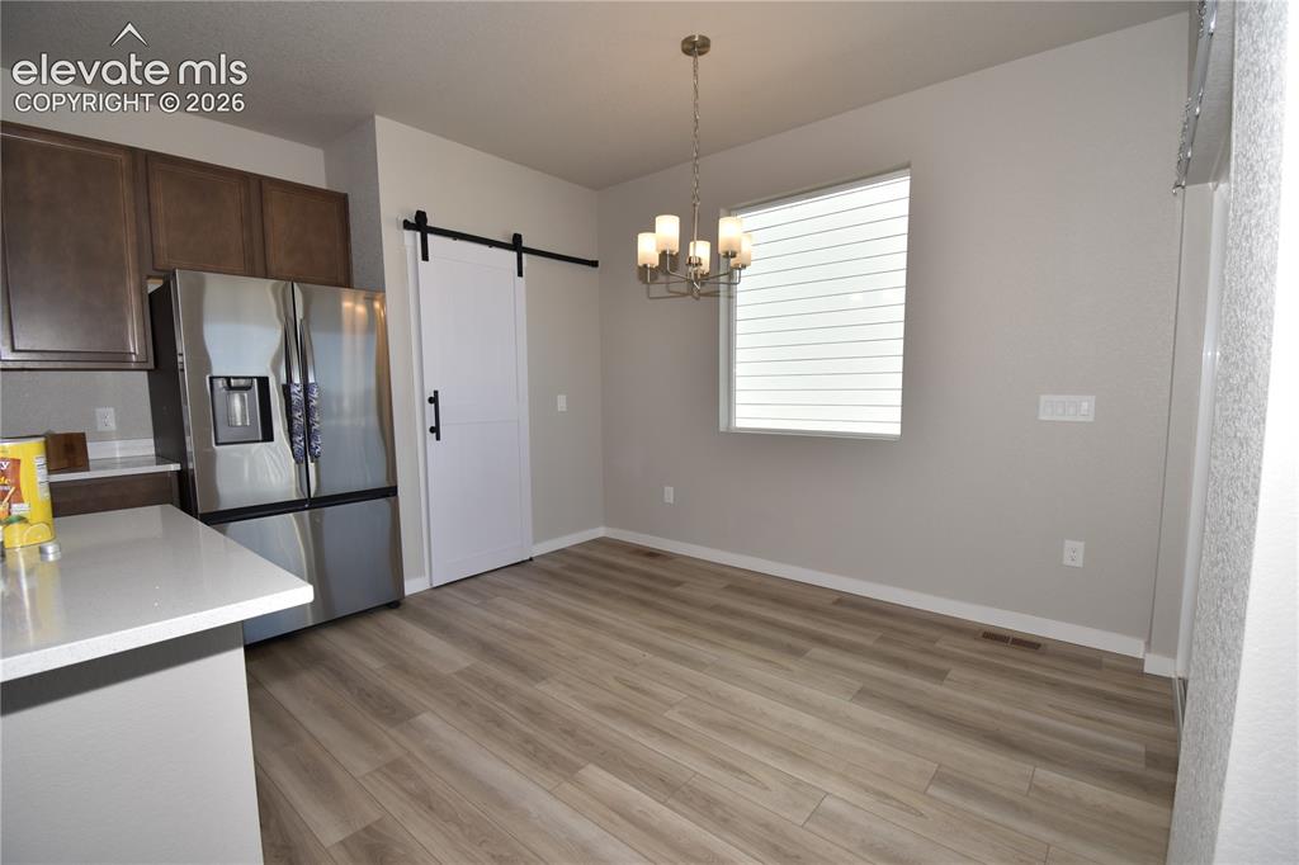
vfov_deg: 77.3
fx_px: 541
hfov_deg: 100.4
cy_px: 432
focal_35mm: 15
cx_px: 650
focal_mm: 10
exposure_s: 1/125
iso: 100
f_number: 5.6
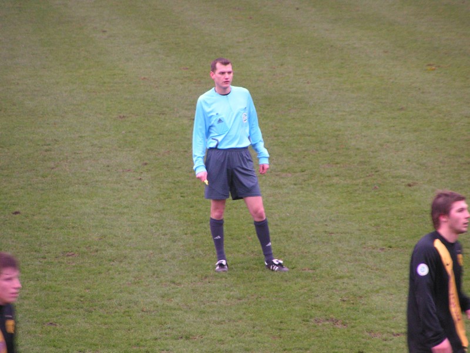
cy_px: 176
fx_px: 4426
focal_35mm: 326
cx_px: 235
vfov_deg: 4.6
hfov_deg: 6.1
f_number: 3.5
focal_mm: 49.8
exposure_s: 1/30
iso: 200
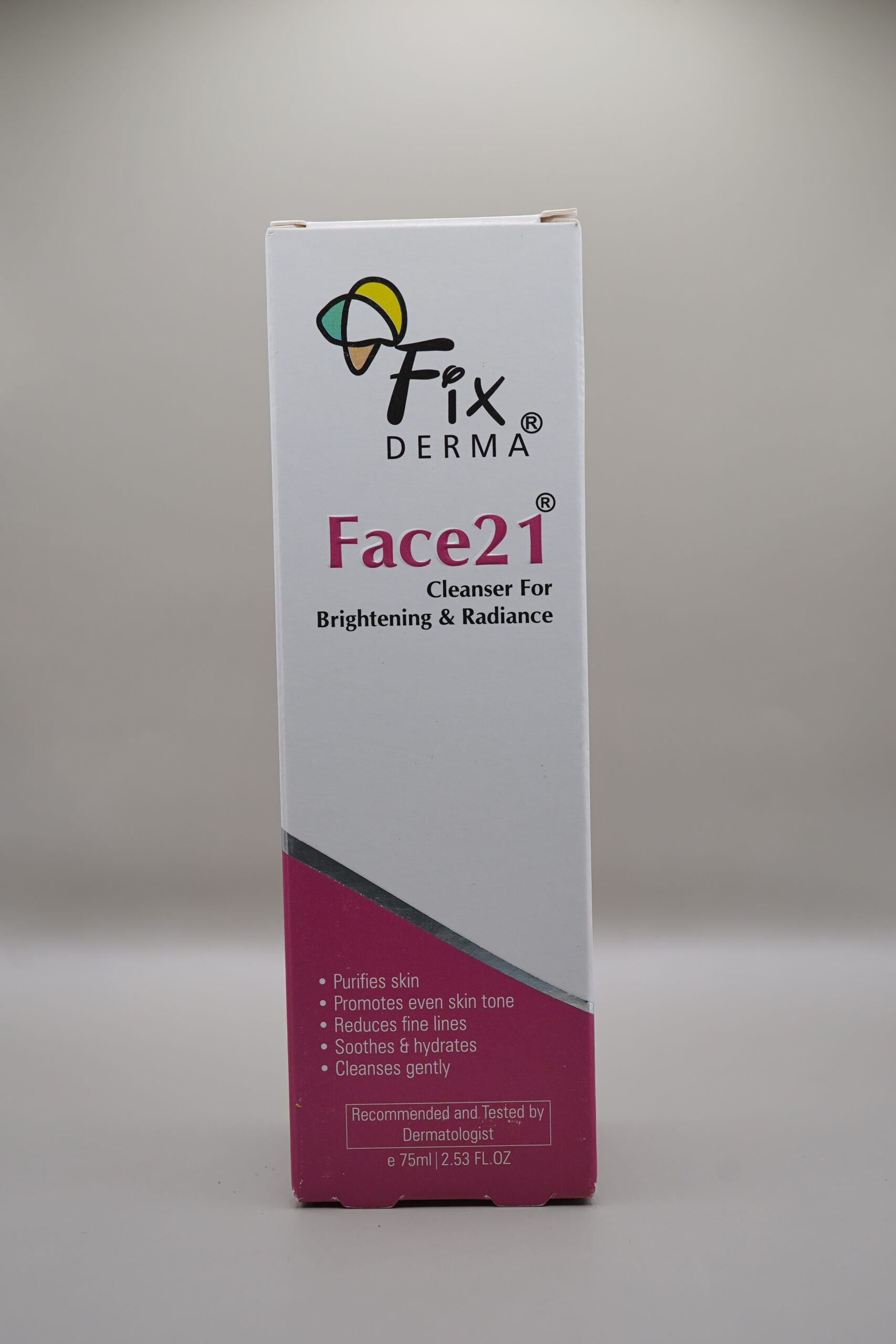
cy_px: 672
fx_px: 1344
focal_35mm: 36
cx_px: 448
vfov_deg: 53.1
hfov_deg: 36.9
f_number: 6.3
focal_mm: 24
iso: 200
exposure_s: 1/80
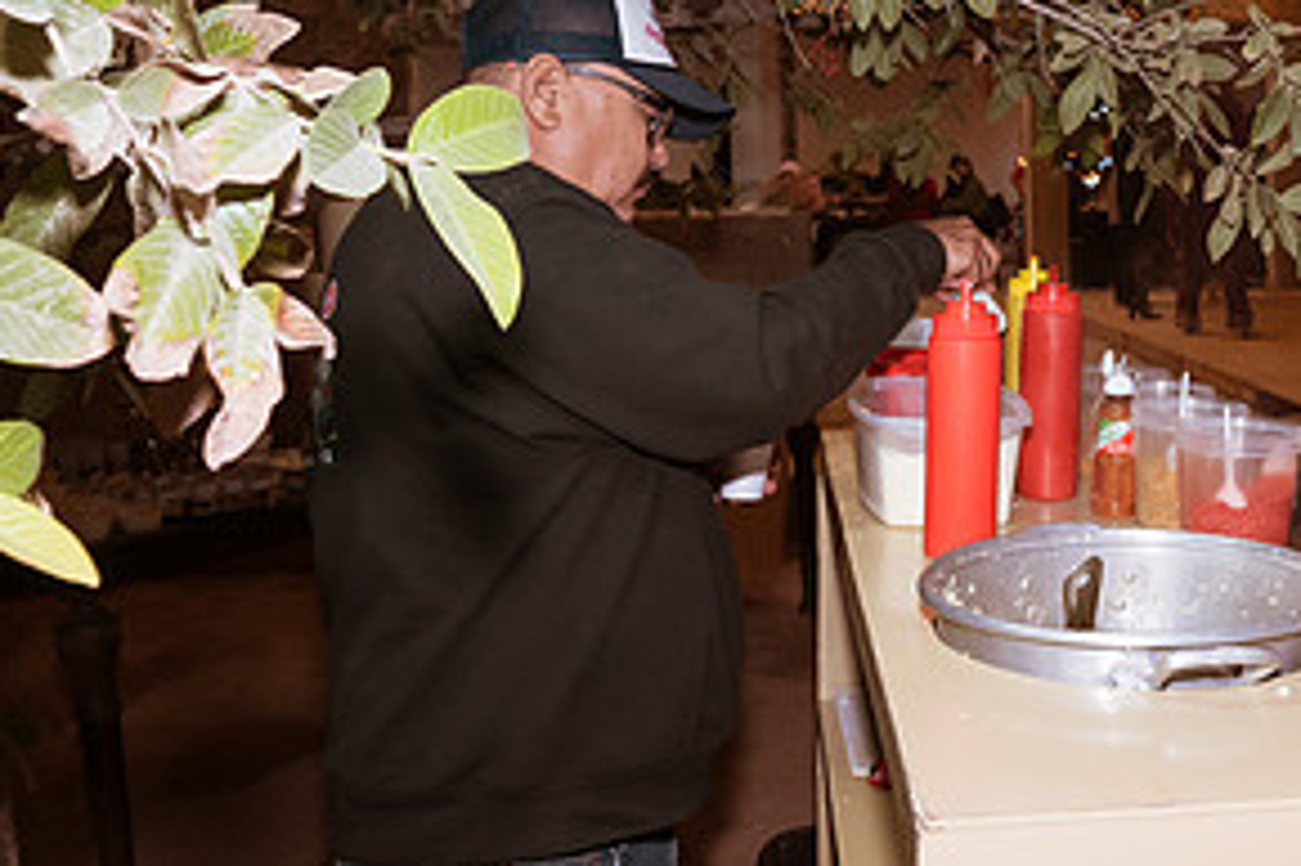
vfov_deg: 33.3
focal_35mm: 40
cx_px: 1113
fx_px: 1445
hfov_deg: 45.0
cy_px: 361
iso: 3200
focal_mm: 20
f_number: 6.3
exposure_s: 1/80
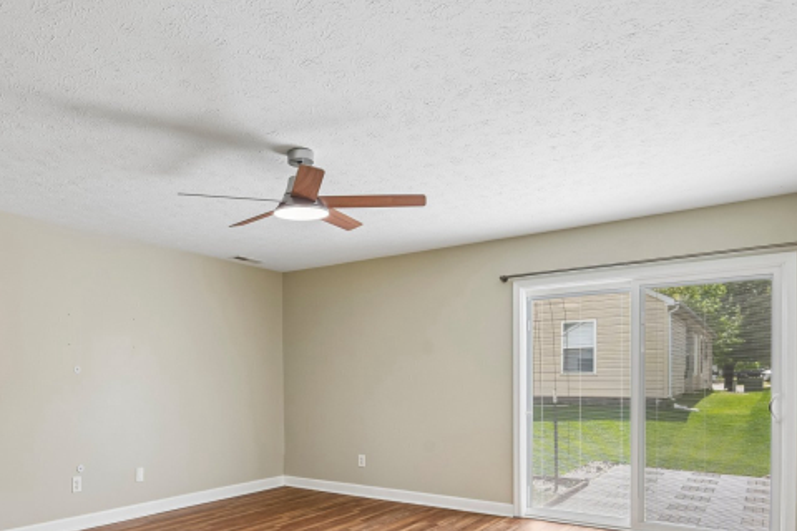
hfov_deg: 70.5
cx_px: 306
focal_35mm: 25
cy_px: 372
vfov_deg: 50.0
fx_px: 553
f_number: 8
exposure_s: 1/40
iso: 100
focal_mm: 16
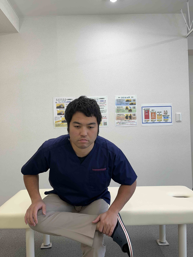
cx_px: 96
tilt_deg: +0.4
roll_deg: +2.2
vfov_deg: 67.3
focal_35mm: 26
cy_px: 128
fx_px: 193
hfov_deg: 53.1
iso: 64
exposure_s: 1/100
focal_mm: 5.1
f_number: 1.6
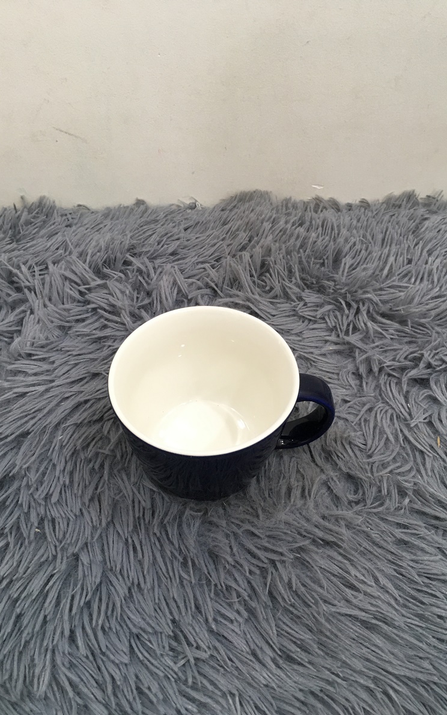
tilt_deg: -50.4
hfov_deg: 40.6
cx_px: 237
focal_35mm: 31
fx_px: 604
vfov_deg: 61.2
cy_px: 359
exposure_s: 1/33
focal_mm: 4.15
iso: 125
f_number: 2.2
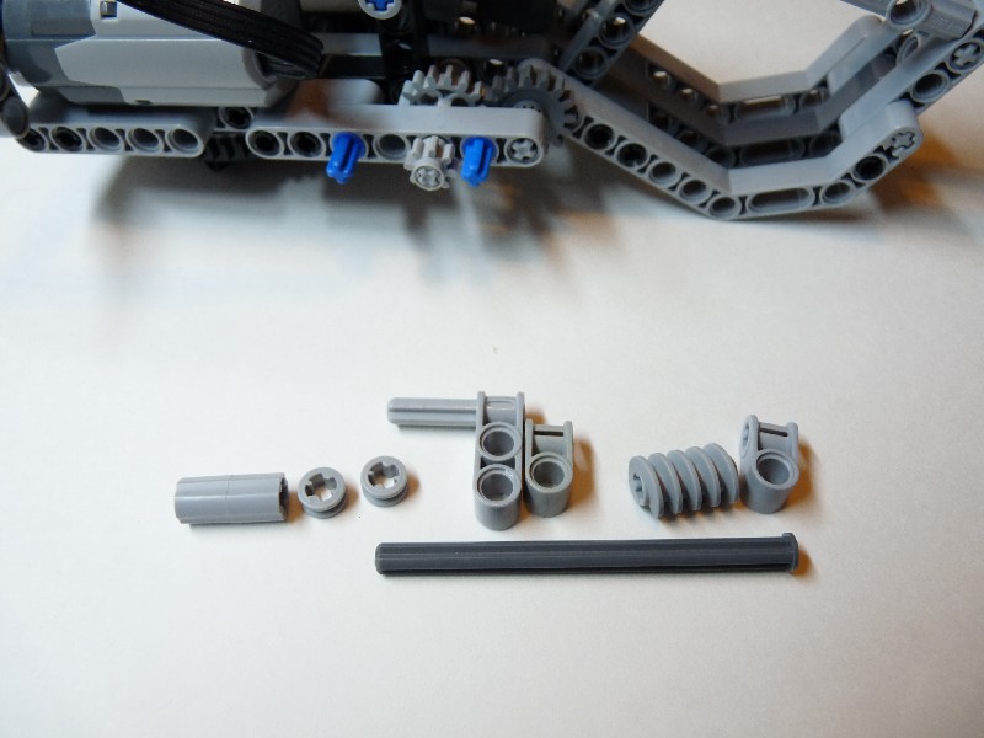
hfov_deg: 65.3
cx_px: 492
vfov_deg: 51.4
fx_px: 768
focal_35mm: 27
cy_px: 369
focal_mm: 4.8
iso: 160
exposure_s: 1/30
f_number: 2.8
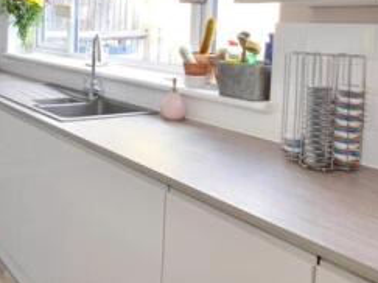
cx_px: -2
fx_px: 426
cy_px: 44
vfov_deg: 35.2
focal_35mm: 39
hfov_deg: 41.5
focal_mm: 10
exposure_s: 1/10
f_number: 11
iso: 400
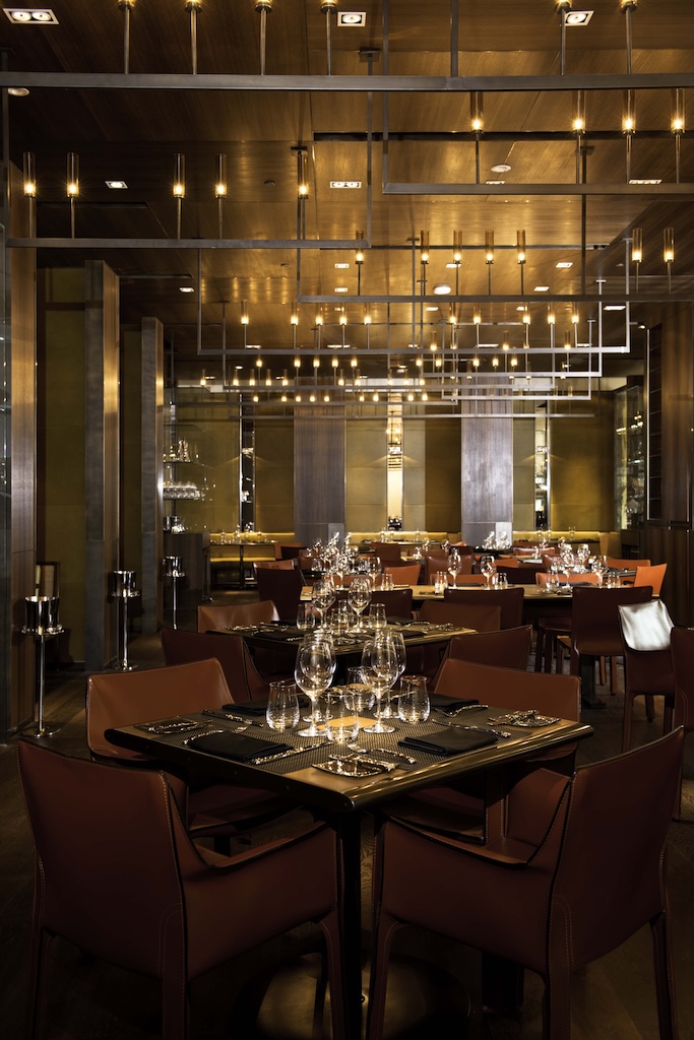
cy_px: 520
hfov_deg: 37.9
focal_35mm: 35
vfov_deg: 54.4
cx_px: 347
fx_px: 1012
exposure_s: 1/6
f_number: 5
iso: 100
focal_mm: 35
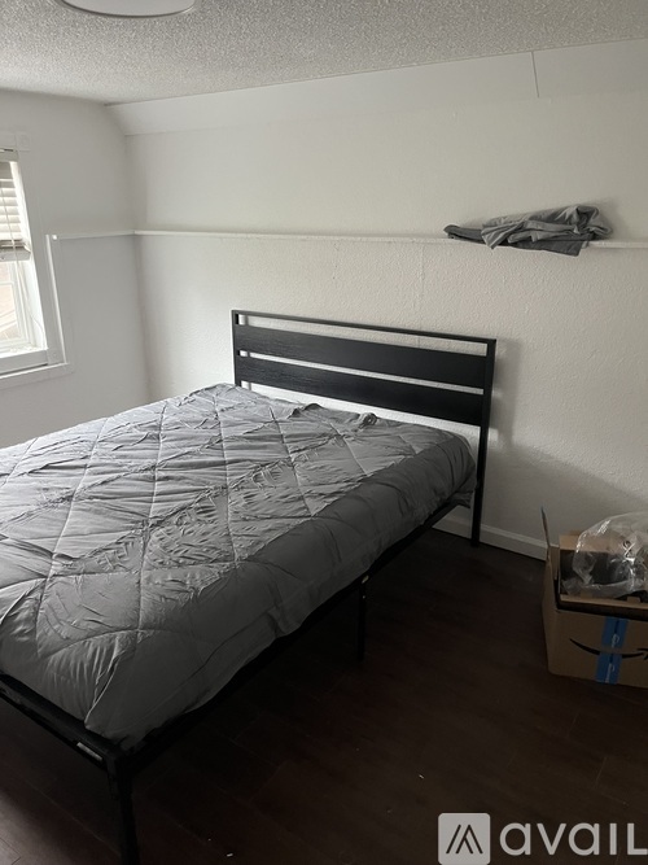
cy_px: 432
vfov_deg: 67.3
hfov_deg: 53.0
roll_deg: -0.1
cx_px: 324
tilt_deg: -19.7
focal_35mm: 26
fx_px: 649
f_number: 1.6
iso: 500
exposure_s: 1/48
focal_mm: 5.1
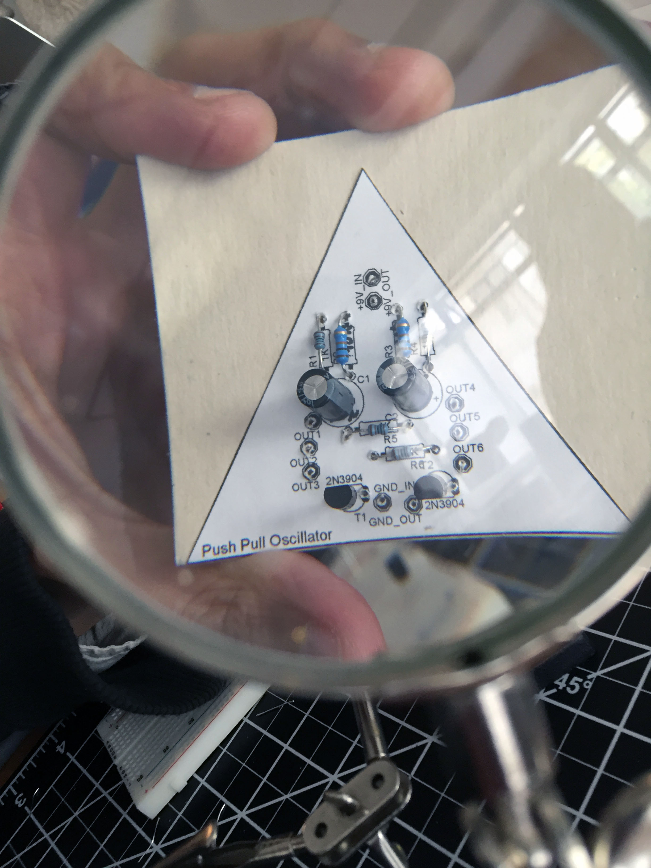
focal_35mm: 29
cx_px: 326
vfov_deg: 61.7
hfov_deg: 48.2
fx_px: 727
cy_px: 434
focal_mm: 4.15
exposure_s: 1/30
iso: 80
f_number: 2.2
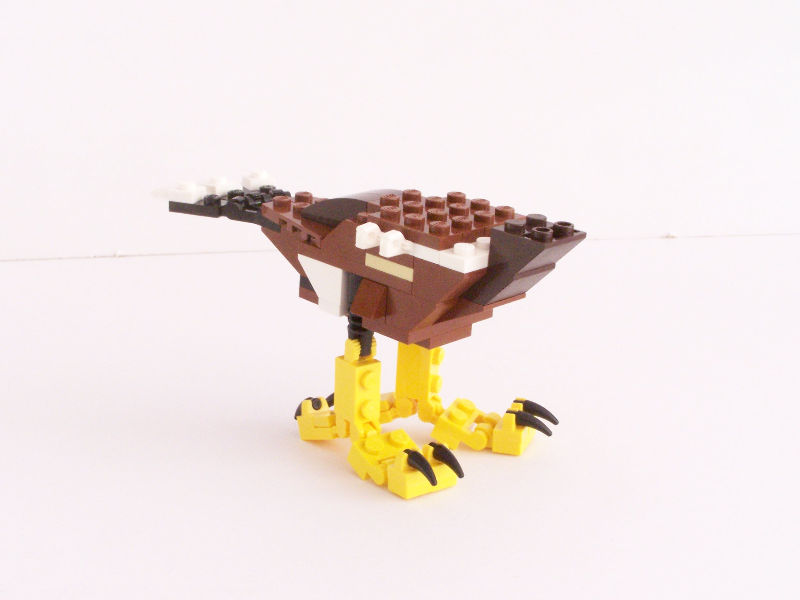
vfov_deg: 24.8
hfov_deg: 32.7
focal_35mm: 59
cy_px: 300
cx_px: 400
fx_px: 1364
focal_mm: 9.8
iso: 400
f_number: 8
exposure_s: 1/8
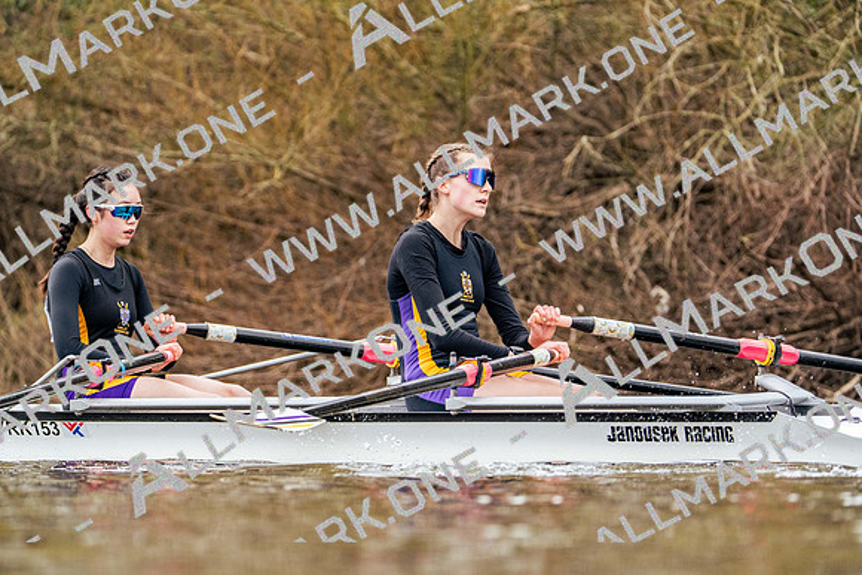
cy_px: 288
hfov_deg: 5.8
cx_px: 431
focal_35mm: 353
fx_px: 8454
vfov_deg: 3.9
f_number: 6.3
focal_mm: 353
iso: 3200
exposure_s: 1/2000
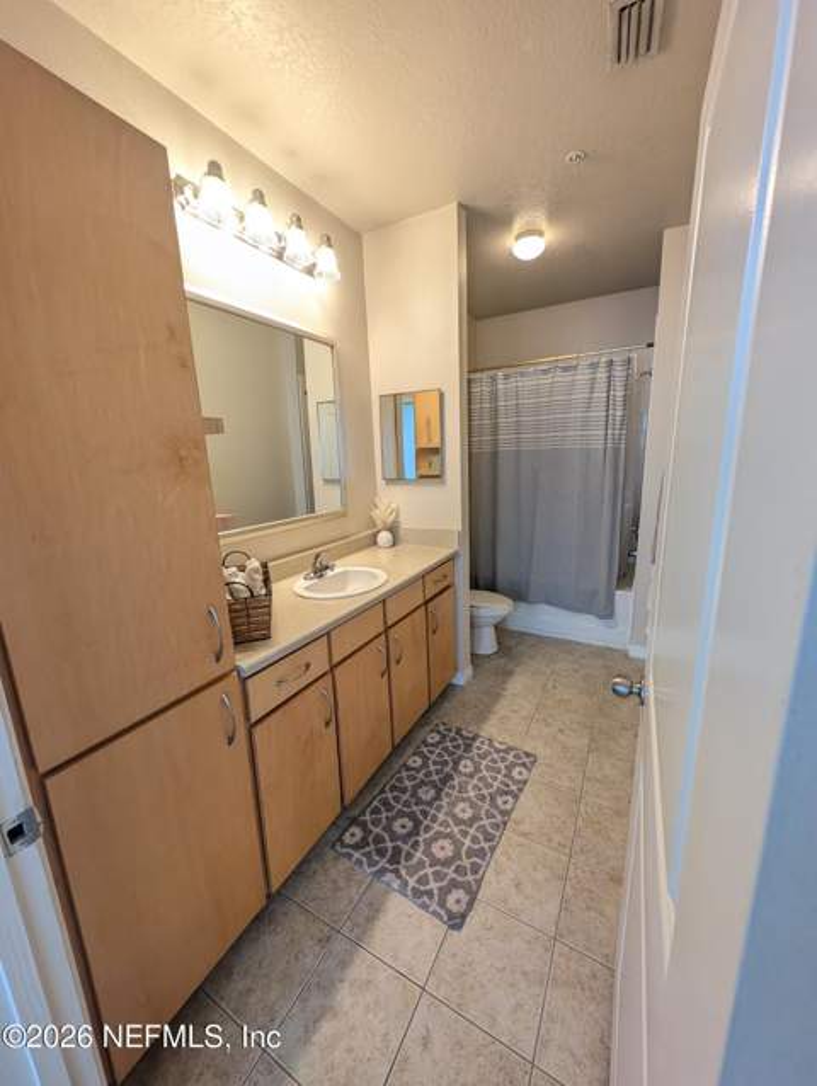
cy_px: 543
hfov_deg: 94.6
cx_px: 408
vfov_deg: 110.5
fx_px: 377
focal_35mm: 12
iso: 323
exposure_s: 1/120
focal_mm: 2.23
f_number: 1.95
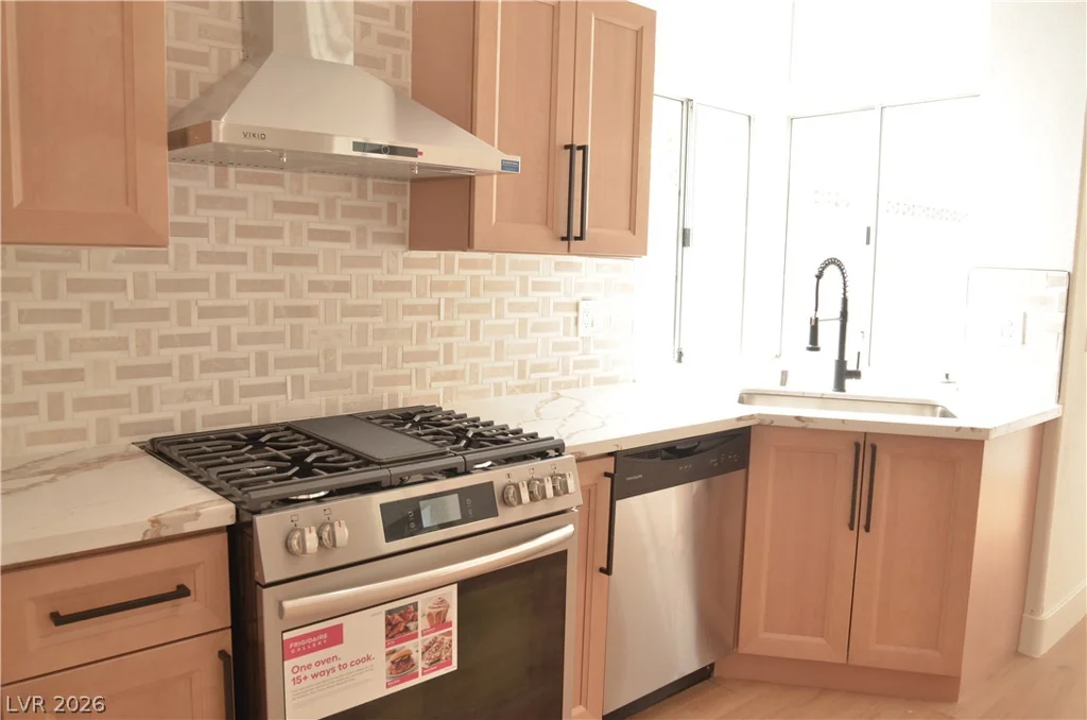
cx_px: 544
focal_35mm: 27
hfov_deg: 67.5
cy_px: 360
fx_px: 813
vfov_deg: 47.7
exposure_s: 1/50
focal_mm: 18
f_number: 3.5
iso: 200
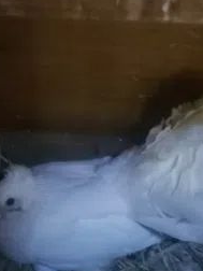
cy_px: 167
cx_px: 133
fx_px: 657
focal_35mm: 84
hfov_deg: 17.5
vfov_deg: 23.2
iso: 2000
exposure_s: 1/20
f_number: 1.8
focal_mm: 5.3
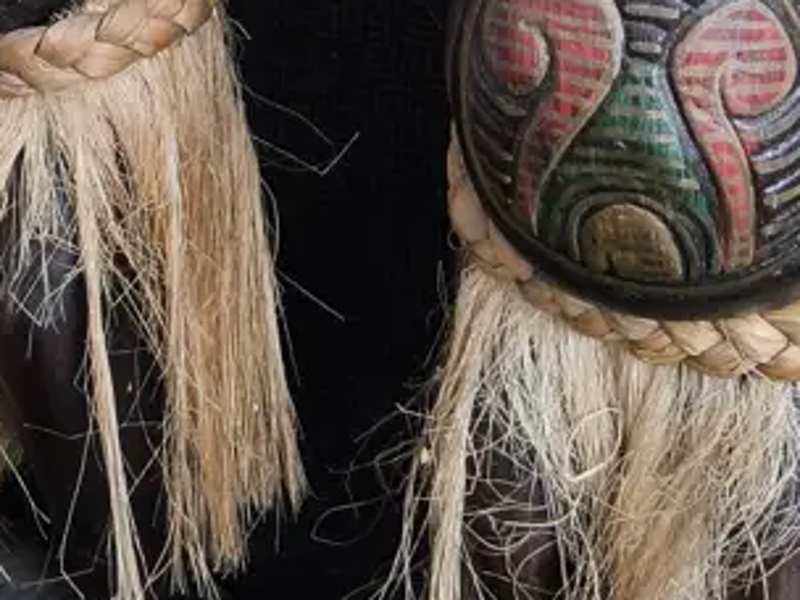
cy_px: -539
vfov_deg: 14.1
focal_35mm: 91
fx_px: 2103
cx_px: 392
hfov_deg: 21.5
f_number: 2
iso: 80
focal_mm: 2.87
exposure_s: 1/100
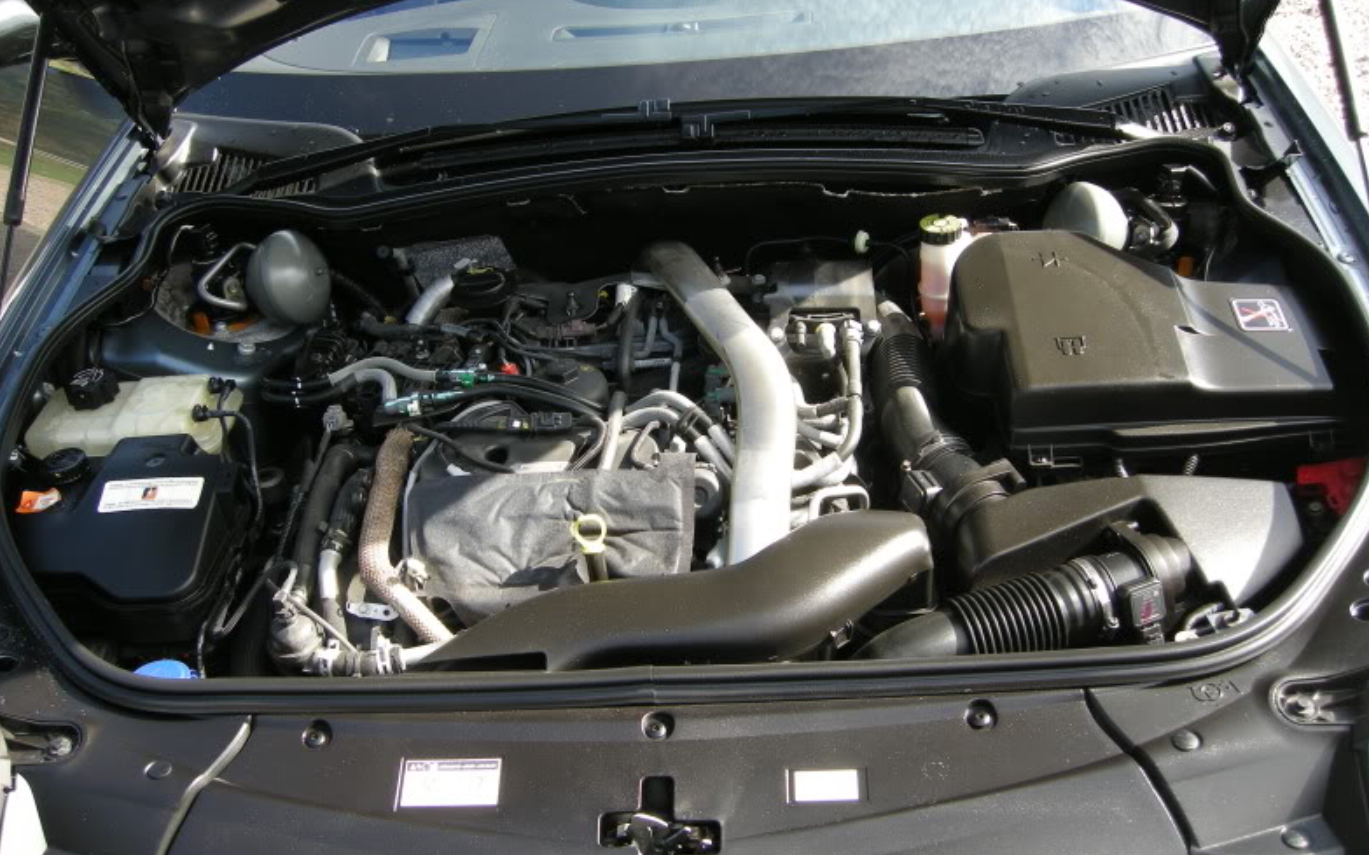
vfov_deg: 32.8
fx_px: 1455
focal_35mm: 39
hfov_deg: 50.4
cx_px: 692
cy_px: 423
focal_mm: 7.5
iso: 64
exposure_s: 1/100
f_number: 3.4
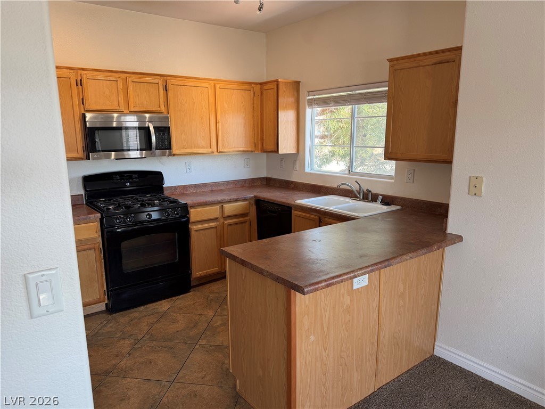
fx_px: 378
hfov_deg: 71.6
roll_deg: +0.8
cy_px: 204
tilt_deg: -10.2
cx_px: 272
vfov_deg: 56.8
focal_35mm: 24
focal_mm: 6.76
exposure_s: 1/131
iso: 100
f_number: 1.78
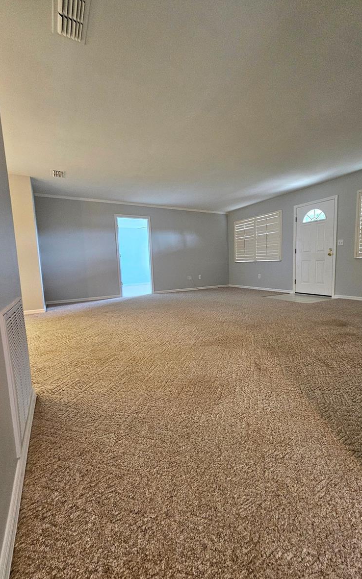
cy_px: 292
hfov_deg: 78.3
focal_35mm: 14
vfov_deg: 105.3
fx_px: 221
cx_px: 203
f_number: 2.2
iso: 640
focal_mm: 2.2
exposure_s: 1/30
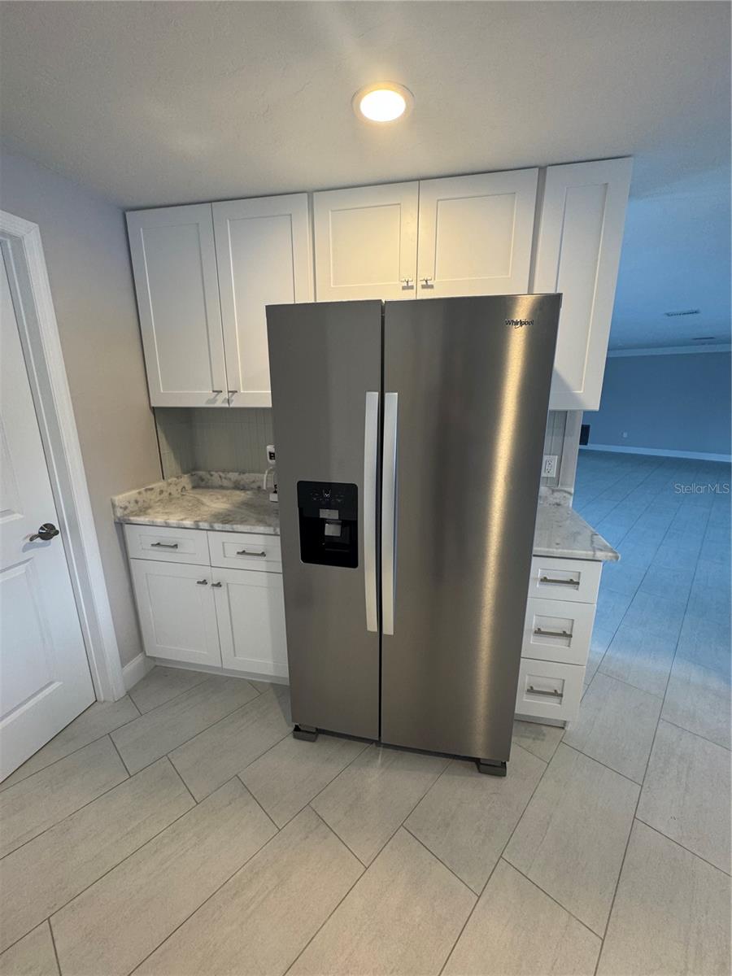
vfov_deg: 102.1
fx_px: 395
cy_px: 488
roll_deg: -0.2
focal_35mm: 14
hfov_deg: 85.7
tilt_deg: -14.3
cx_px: 366
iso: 200
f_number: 2.2
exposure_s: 1/60
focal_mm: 2.22
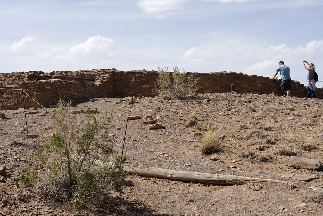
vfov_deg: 24.6
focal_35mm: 55
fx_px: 494
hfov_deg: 36.2
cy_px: 133
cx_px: 155
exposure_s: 1/100
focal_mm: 34
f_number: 18
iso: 100
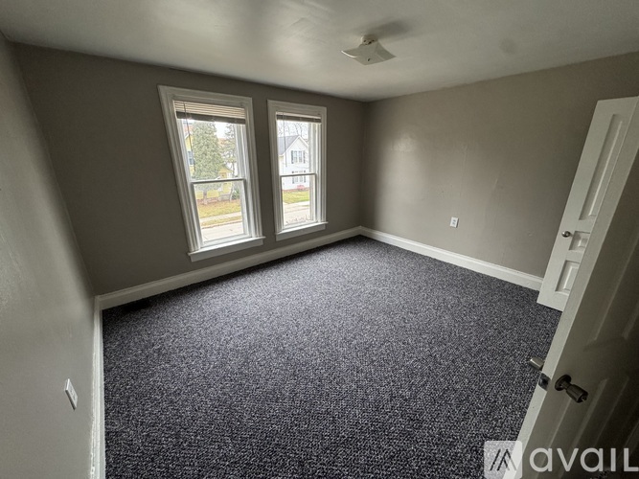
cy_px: 240
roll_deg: +1.0
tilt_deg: -17.9
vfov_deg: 85.7
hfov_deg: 102.1
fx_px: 258
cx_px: 320
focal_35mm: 14
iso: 320
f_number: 2.2
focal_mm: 2.22
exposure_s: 1/99
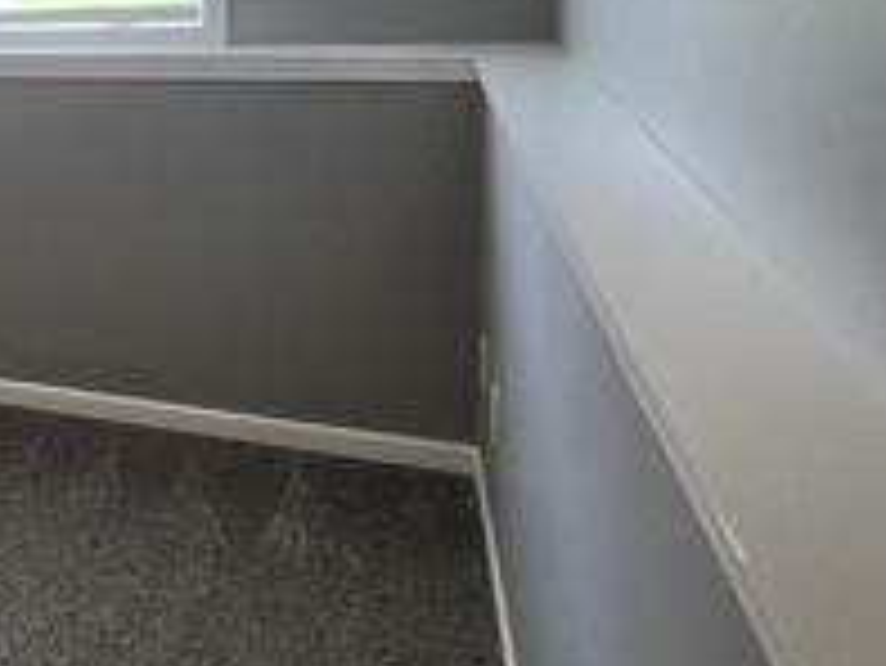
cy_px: 86
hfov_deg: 30.4
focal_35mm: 44
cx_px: -349
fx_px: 1127
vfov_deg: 31.6
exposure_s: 1/120
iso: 250
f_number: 1.9
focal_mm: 2.2
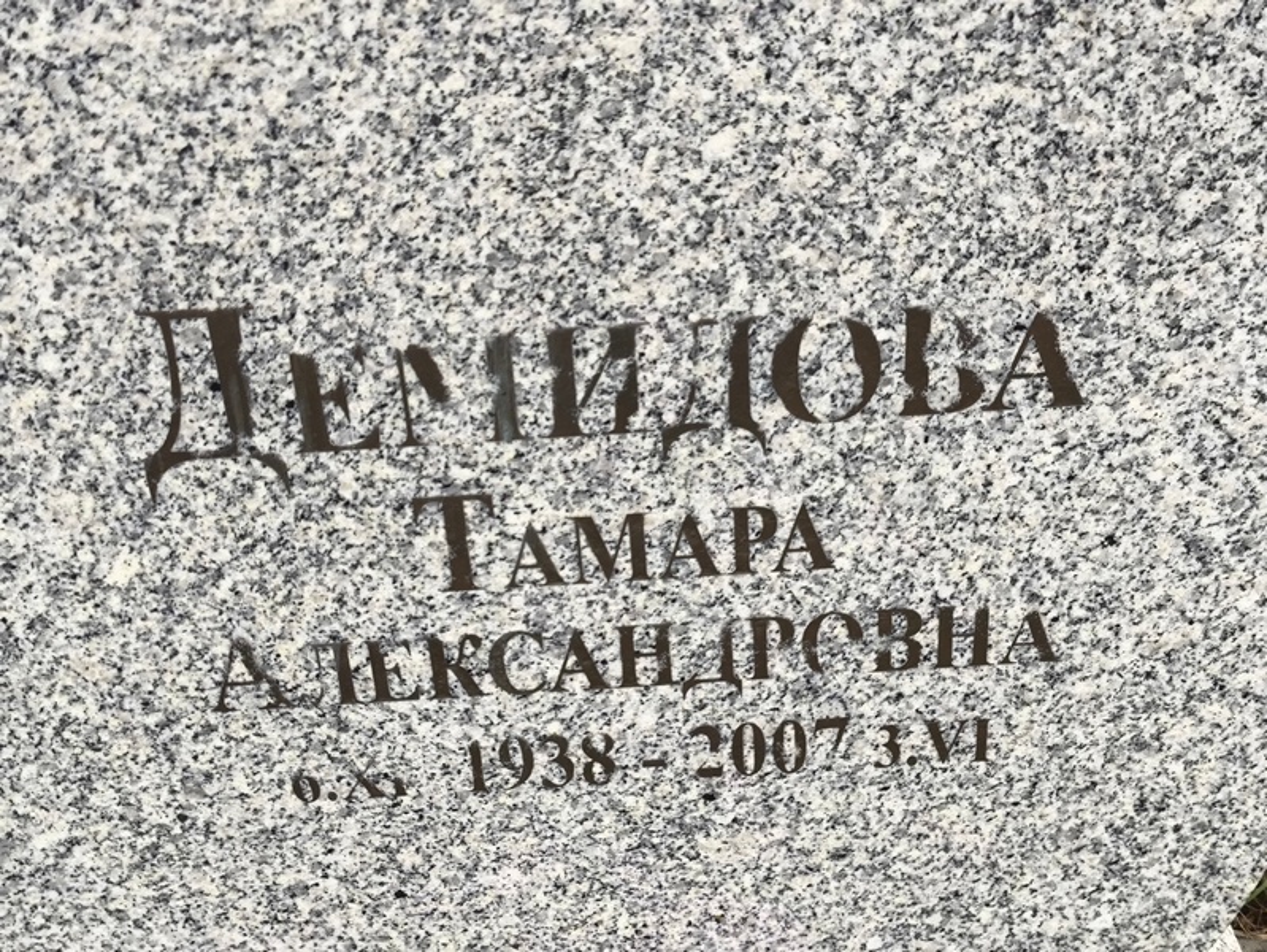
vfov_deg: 29.1
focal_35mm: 50
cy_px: 476
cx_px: 634
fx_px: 1831
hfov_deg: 38.2
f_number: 1.7
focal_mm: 4.71
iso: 80
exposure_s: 1/120
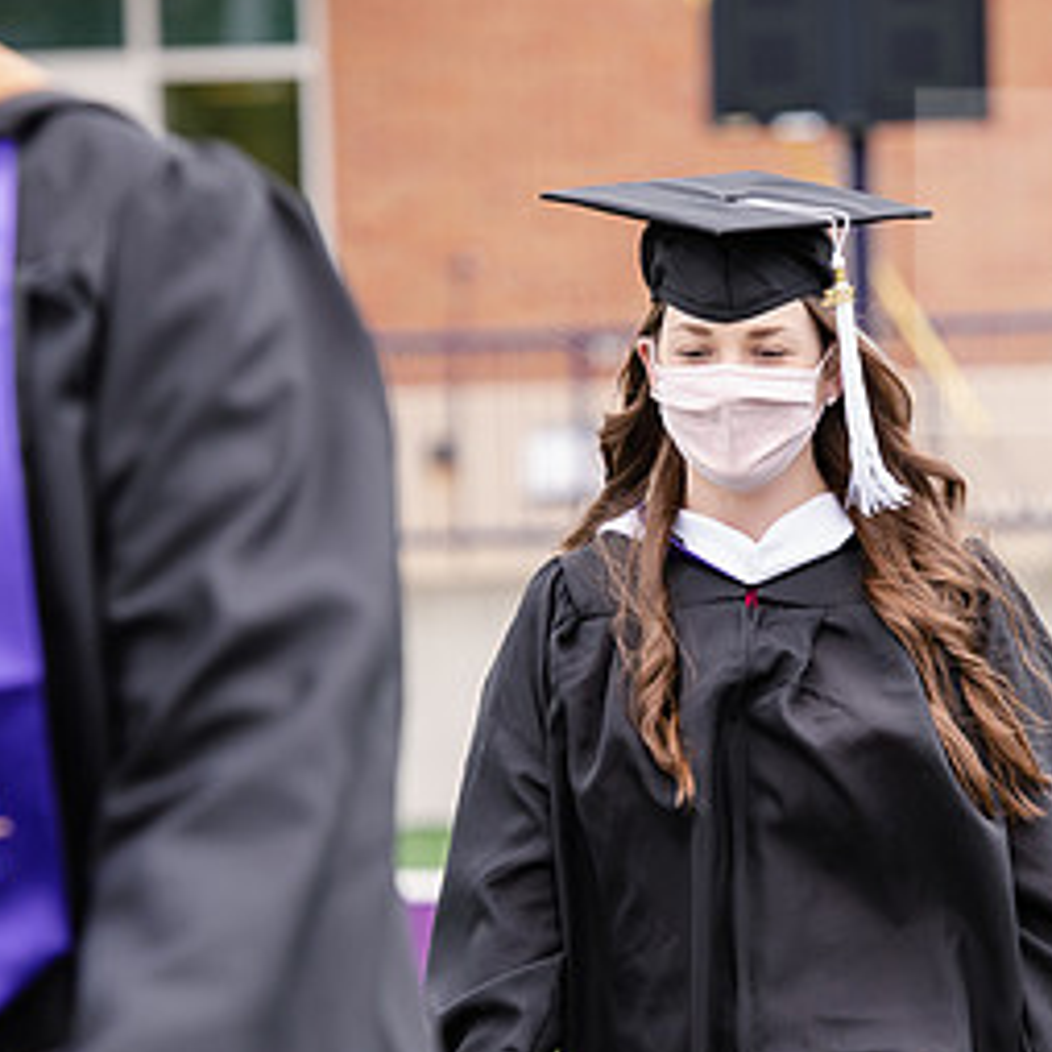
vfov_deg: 5.6
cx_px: 791
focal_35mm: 311
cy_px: 590
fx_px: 10693
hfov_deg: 5.6
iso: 400
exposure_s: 1/500
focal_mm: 160
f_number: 5
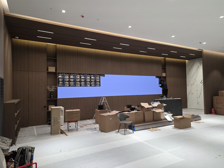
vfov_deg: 58.9
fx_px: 149
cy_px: 84
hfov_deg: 73.9
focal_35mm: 23
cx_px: 112
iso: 250
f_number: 1.7
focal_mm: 6.25
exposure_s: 1/120
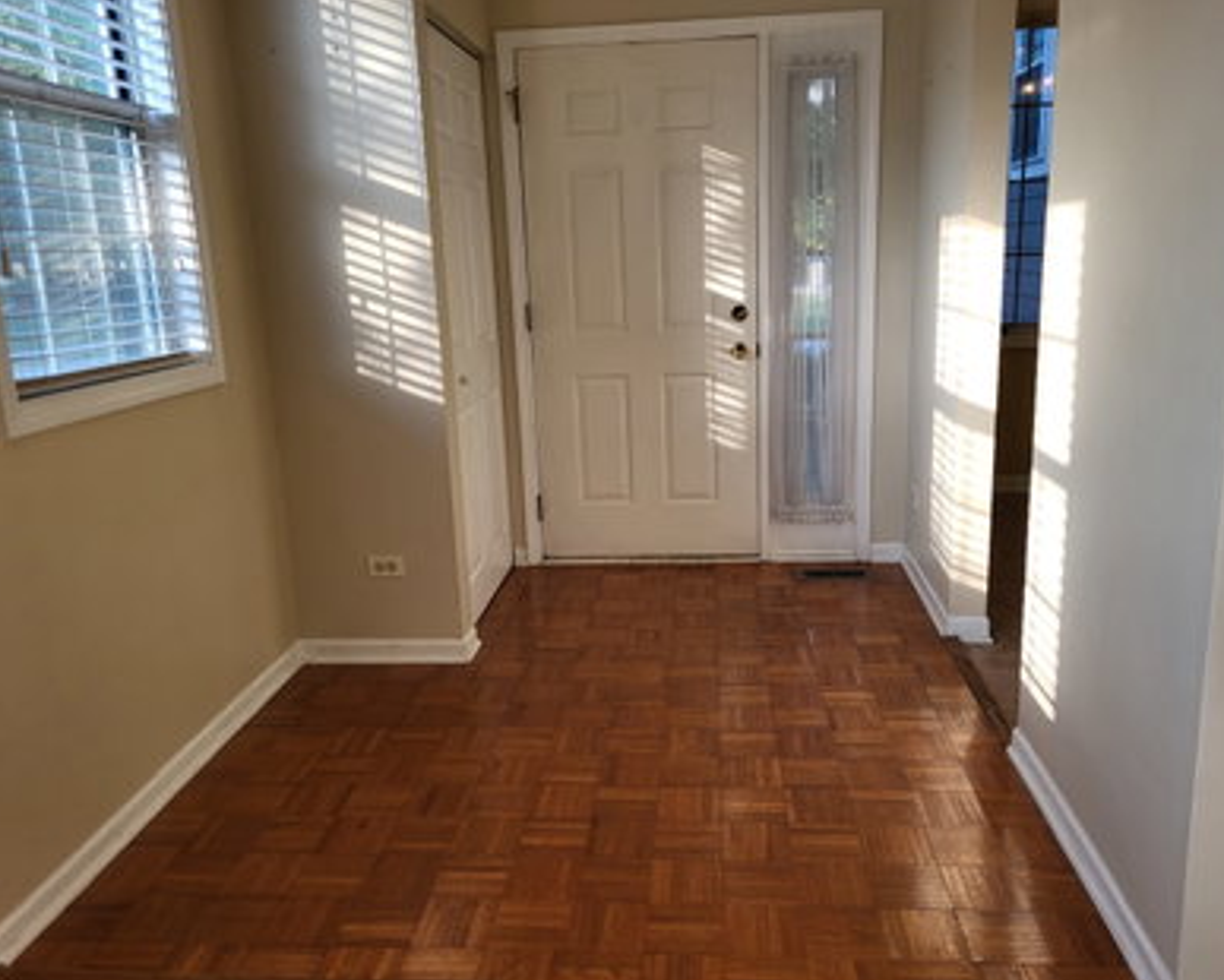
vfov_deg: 51.6
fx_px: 1015
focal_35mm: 28
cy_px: 499
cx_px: 621
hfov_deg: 62.2
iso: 50
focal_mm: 5.4
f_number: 1.8
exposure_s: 1/120
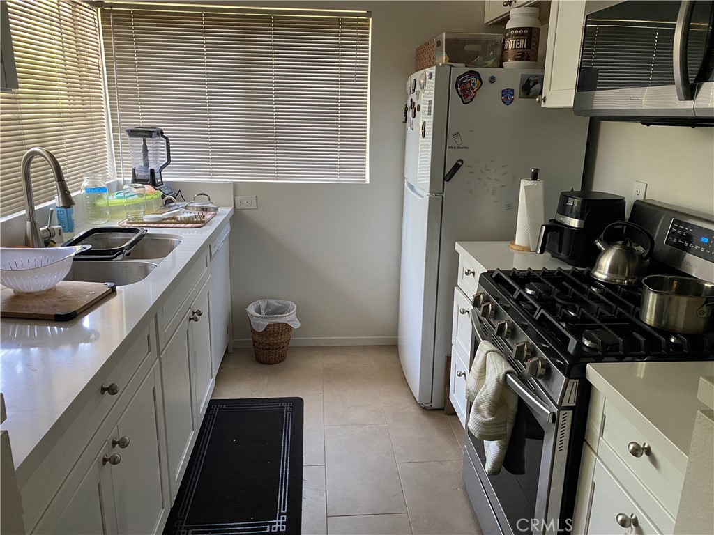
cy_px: 268
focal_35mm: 26
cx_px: 357
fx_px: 536
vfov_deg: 53.1
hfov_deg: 67.3
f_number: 1.8
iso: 200
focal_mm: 4.25
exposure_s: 1/60
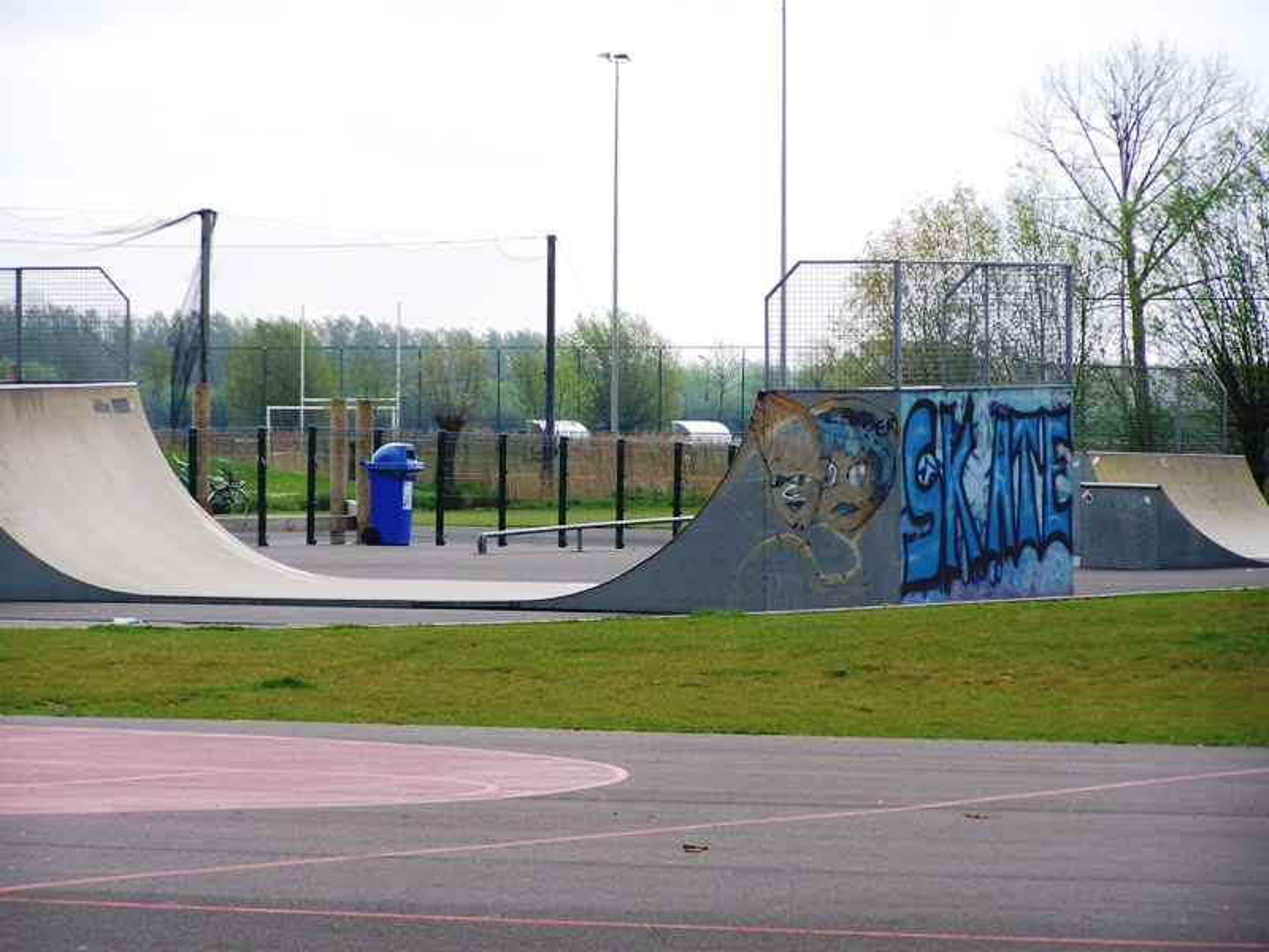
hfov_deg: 9.9
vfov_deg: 7.5
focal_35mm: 199
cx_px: 634
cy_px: 476
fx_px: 7295
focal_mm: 33
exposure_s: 1/250
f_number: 3.2
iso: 64
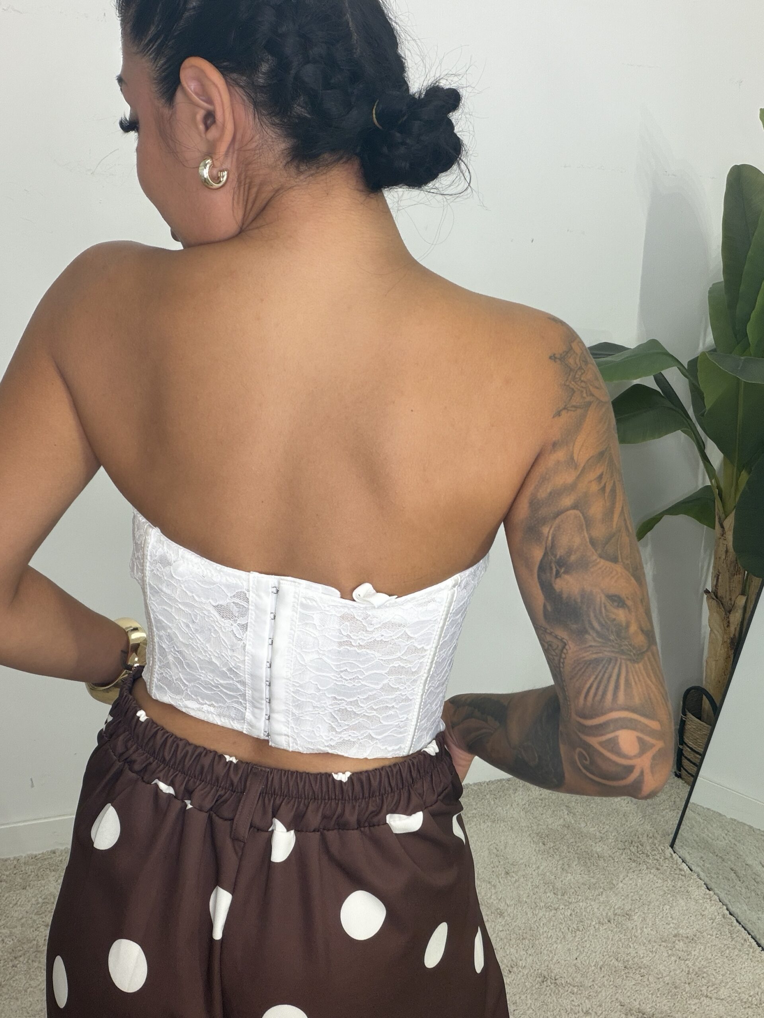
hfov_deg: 46.8
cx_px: 382
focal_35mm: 30
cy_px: 509
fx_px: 883
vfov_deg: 60.0
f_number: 1.9
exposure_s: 1/111
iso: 64
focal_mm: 2.71
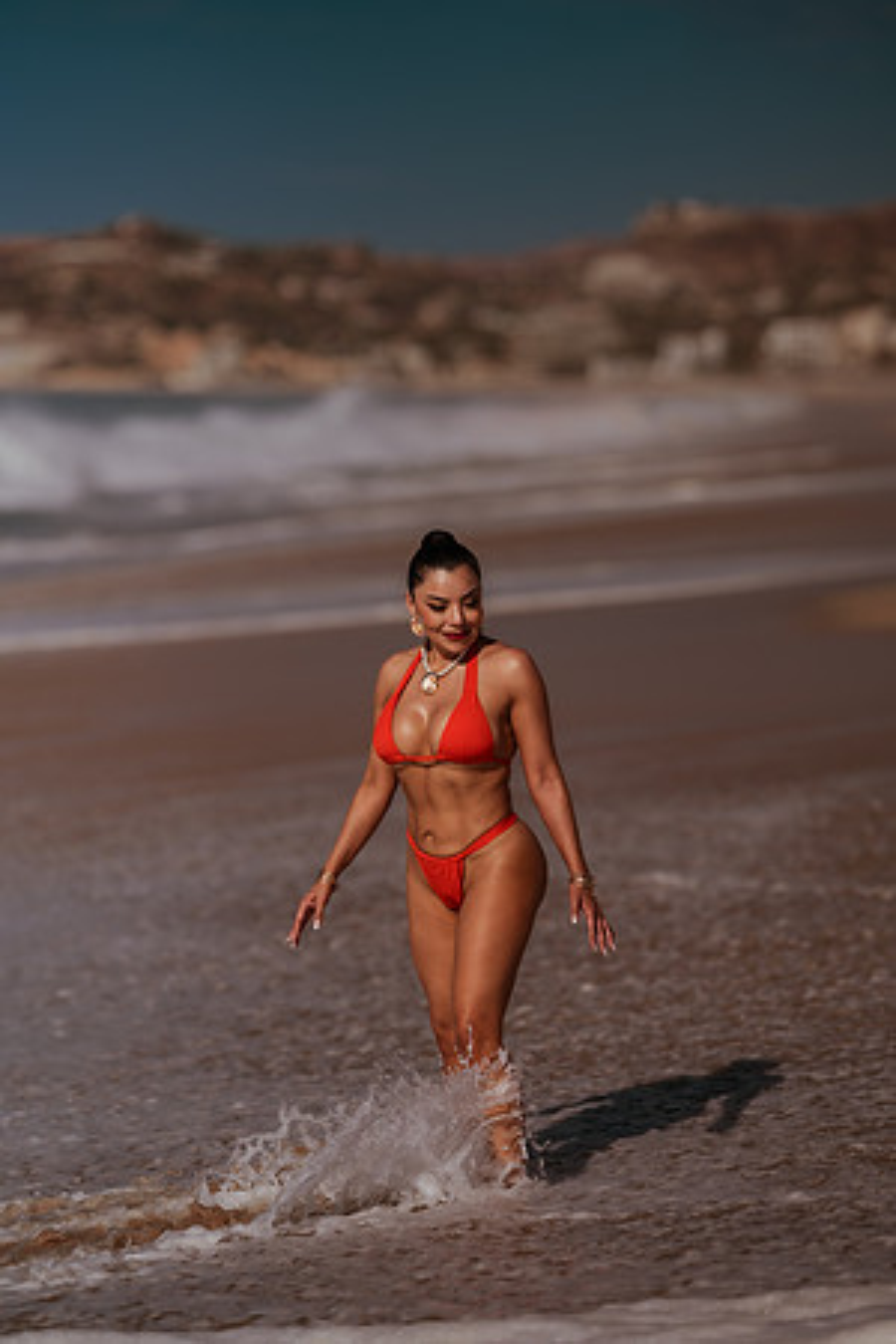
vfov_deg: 15.2
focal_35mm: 135
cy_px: 672
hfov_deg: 10.2
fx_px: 5040
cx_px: 448
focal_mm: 135
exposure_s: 1/8000
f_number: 2.2
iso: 50
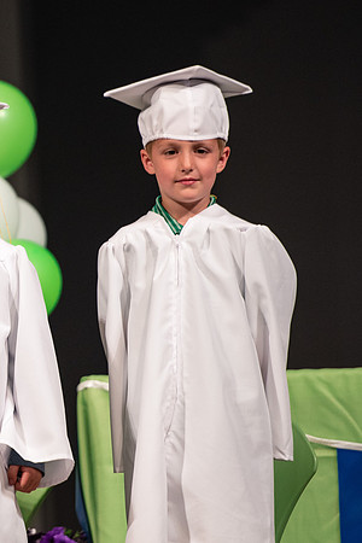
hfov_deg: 3.2
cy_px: 298
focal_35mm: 430
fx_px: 6492
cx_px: -63
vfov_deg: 4.8
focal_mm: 200
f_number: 2.8
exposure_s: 1/400
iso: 500
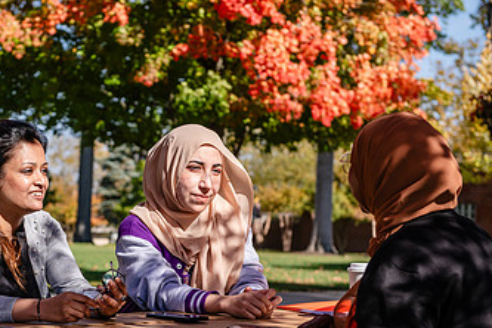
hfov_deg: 20.0
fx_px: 1380
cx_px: 115
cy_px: 213
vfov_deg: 13.5
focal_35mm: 101
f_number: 4
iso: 100
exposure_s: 1/640
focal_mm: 58
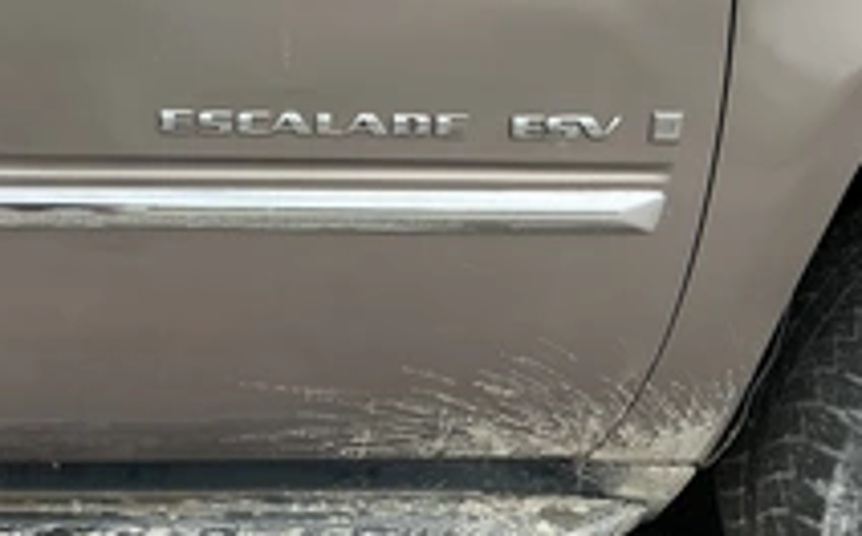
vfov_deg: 22.7
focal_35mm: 56
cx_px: 57
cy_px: 85
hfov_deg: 34.0
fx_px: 1314
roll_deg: -2.6
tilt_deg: -10.8
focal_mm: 3
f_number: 1.8
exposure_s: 1/759
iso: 25
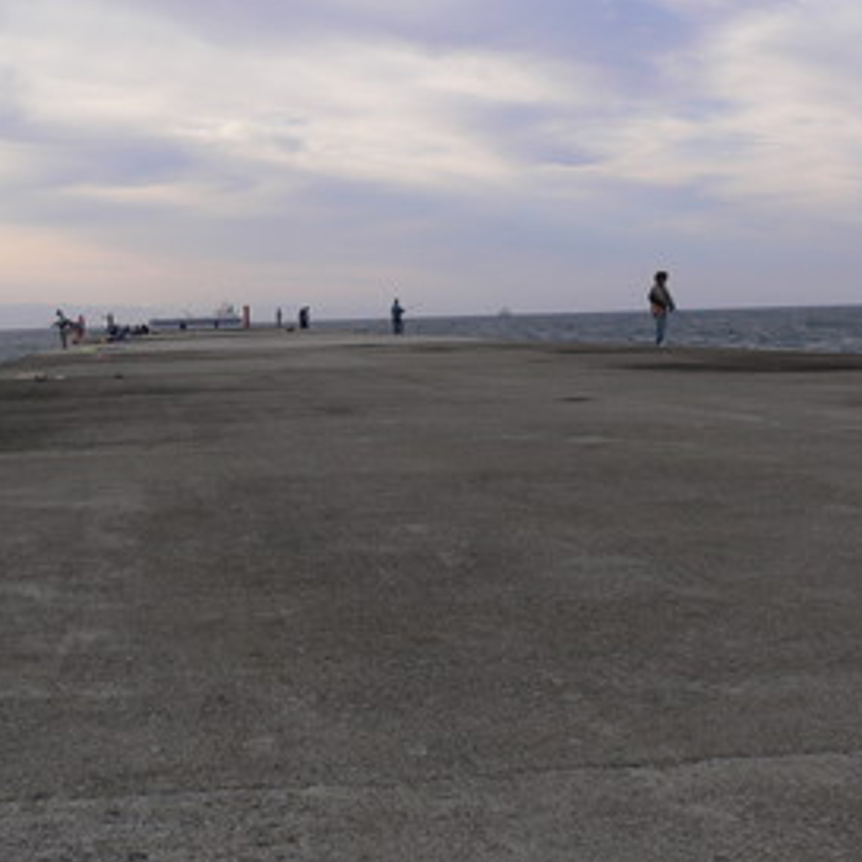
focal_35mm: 51
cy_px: 332
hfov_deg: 33.0
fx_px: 1437
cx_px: 253
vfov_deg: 33.3
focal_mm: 5.8
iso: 80
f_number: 5.6
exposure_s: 1/250
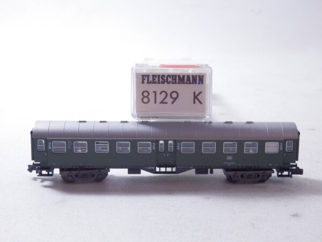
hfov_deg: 29.4
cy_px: 121
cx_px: 161
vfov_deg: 22.3
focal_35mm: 66
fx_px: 614
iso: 800
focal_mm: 11.9
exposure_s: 1/160
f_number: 4.4
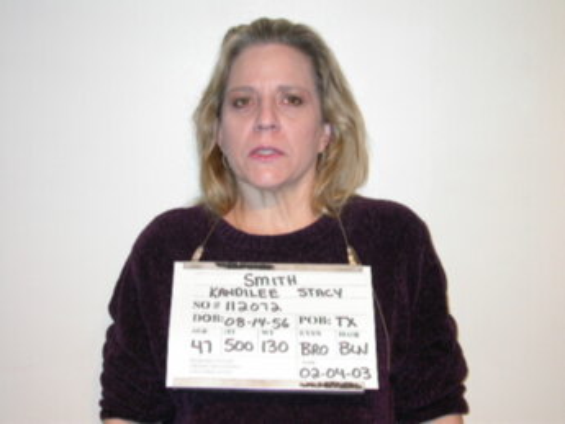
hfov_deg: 30.7
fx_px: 1029
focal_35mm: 63
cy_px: 212
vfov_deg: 23.3
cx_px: 282
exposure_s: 1/60.3
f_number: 3.1
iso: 100
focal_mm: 13.1
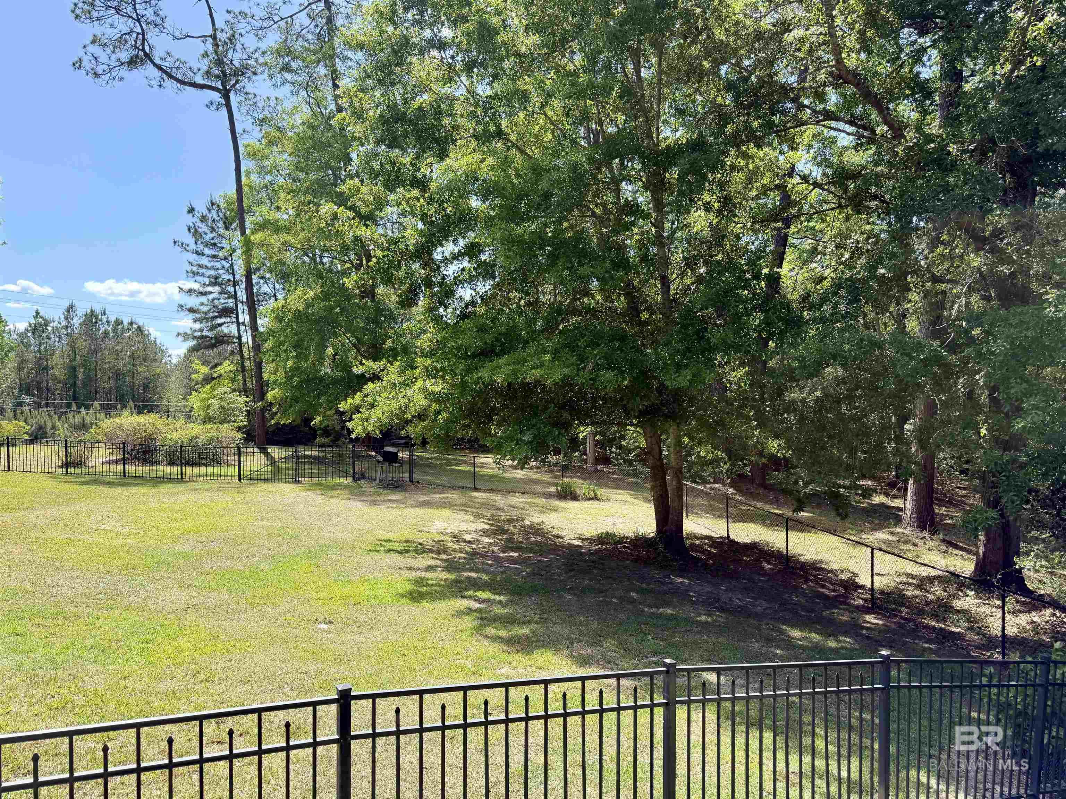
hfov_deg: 71.6
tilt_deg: -1.8
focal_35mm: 24
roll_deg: +1.7
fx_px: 739
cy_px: 400
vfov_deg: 56.8
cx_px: 533
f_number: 1.78
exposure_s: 1/2000
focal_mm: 6.76
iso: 100
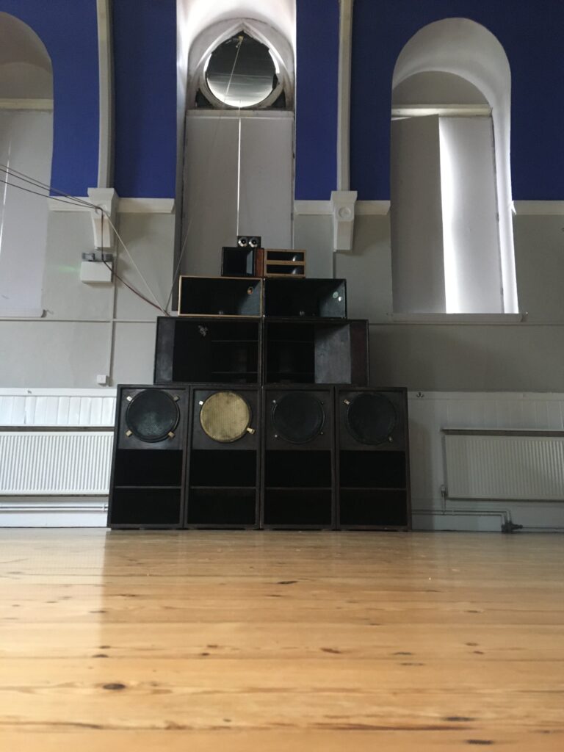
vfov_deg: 61.7
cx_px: 282
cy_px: 376
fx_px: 630
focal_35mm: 29
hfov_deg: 48.2
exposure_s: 1/17
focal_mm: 4.15
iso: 400
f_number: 2.2
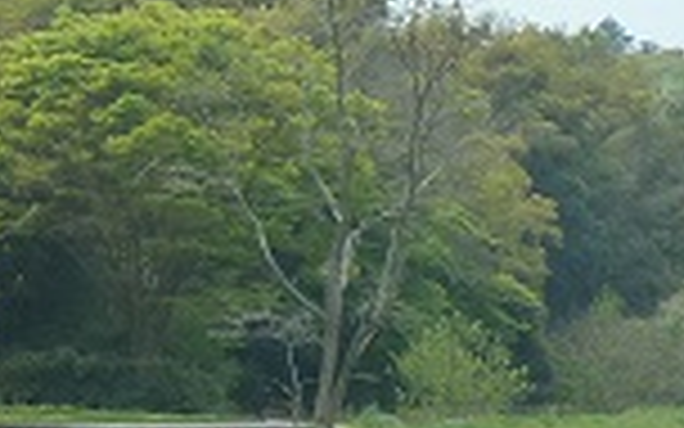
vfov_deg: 3.8
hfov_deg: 6.0
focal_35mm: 347
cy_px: -81
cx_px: -490
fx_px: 6469
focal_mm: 12.8
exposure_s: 1/500
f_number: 4.5
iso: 125
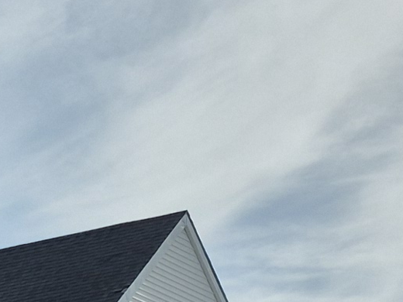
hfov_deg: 10.7
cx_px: -233
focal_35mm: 177
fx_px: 2061
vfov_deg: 8.2
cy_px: 436
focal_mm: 5.4
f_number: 1.8
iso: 25
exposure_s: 1/4128
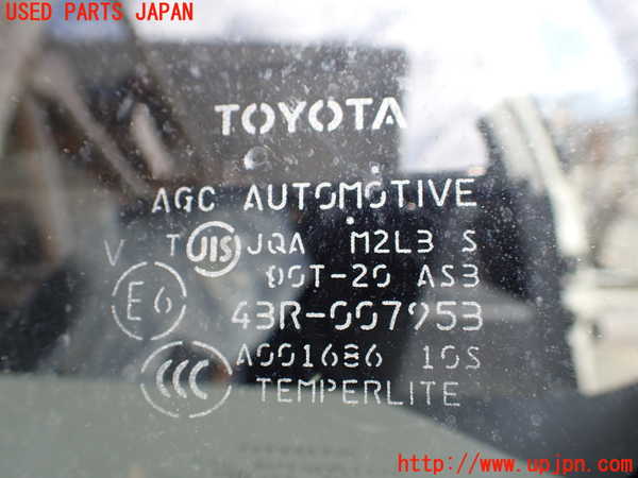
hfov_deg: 60.0
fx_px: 553
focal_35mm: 30
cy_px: 239
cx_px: 319
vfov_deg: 46.8
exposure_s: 1/160
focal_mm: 5.4
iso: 100
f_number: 3.2
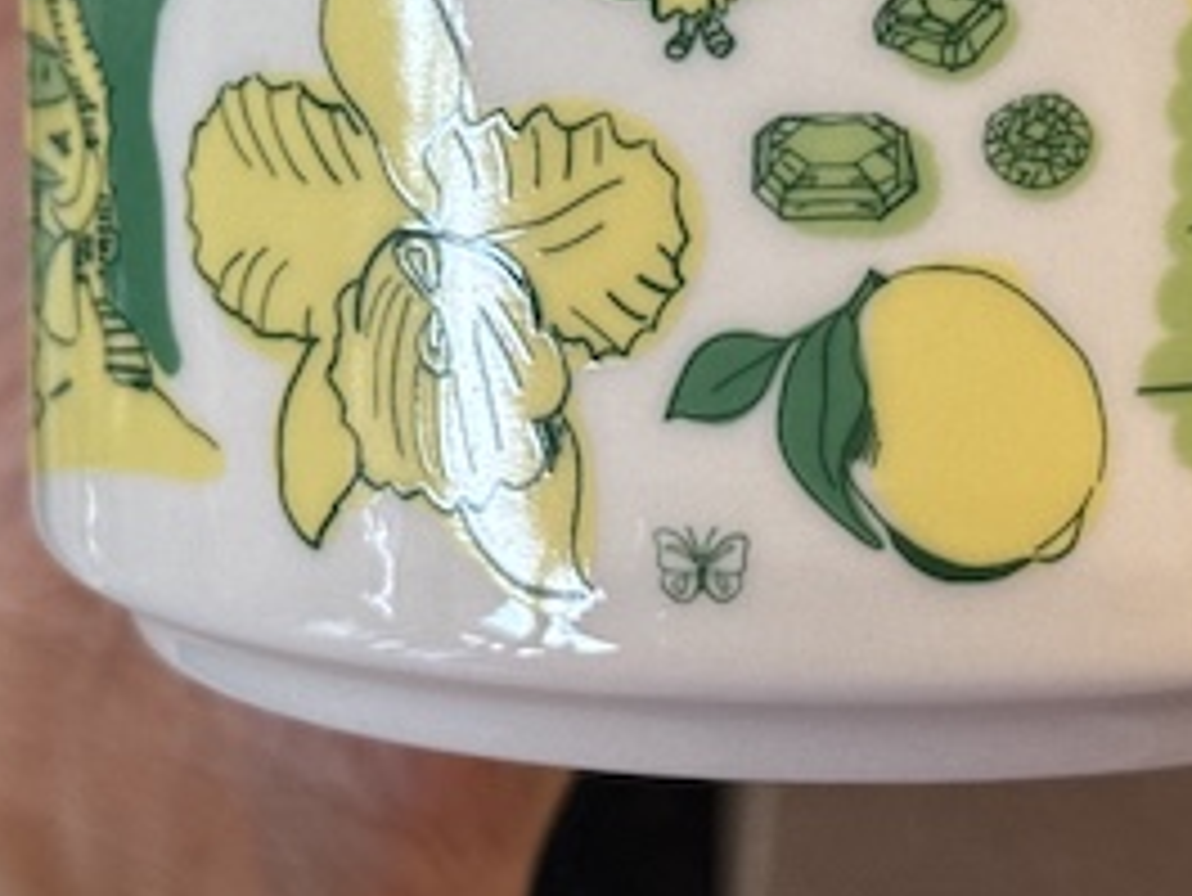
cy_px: -36
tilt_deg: -45.9
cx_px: 657
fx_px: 3996
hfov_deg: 17.0
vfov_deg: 12.6
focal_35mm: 116
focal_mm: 6.76
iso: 125
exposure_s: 1/60
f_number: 1.78
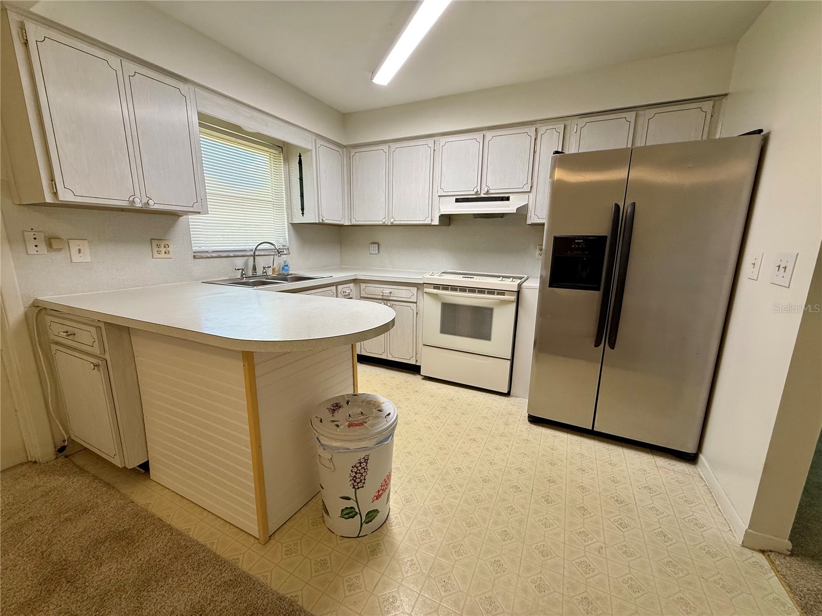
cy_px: 308
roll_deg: -0.9
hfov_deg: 102.1
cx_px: 411
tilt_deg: -11.0
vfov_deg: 85.7
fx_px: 332
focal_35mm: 14
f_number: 2.2
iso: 160
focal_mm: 2.22
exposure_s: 1/120
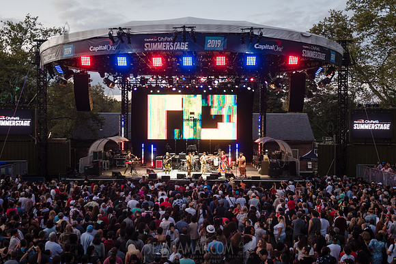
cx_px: 198
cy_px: 132
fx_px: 396
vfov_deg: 36.9
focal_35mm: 36
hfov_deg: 53.1
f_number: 4.5
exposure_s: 1/250
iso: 640
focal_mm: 36
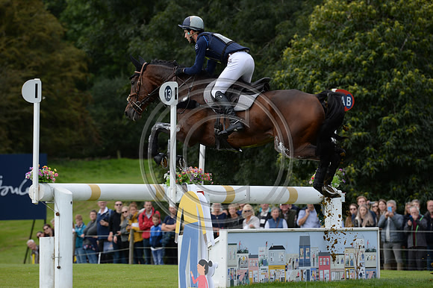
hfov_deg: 5.4
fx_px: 4568
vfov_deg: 3.6
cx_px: 216
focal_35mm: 380
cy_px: 144
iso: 800
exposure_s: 1/800
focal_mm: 380
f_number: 10
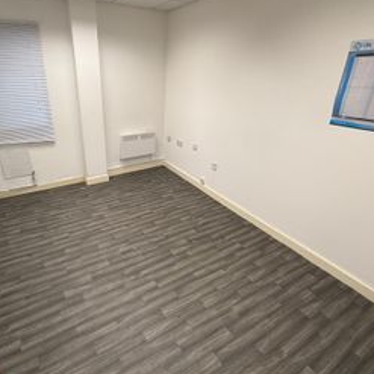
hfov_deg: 74.3
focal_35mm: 20
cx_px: 156
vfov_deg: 74.6
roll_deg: -0.4
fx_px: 244
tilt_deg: -21.5
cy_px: 170
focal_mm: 2.22
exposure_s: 1/100
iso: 125
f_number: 2.2
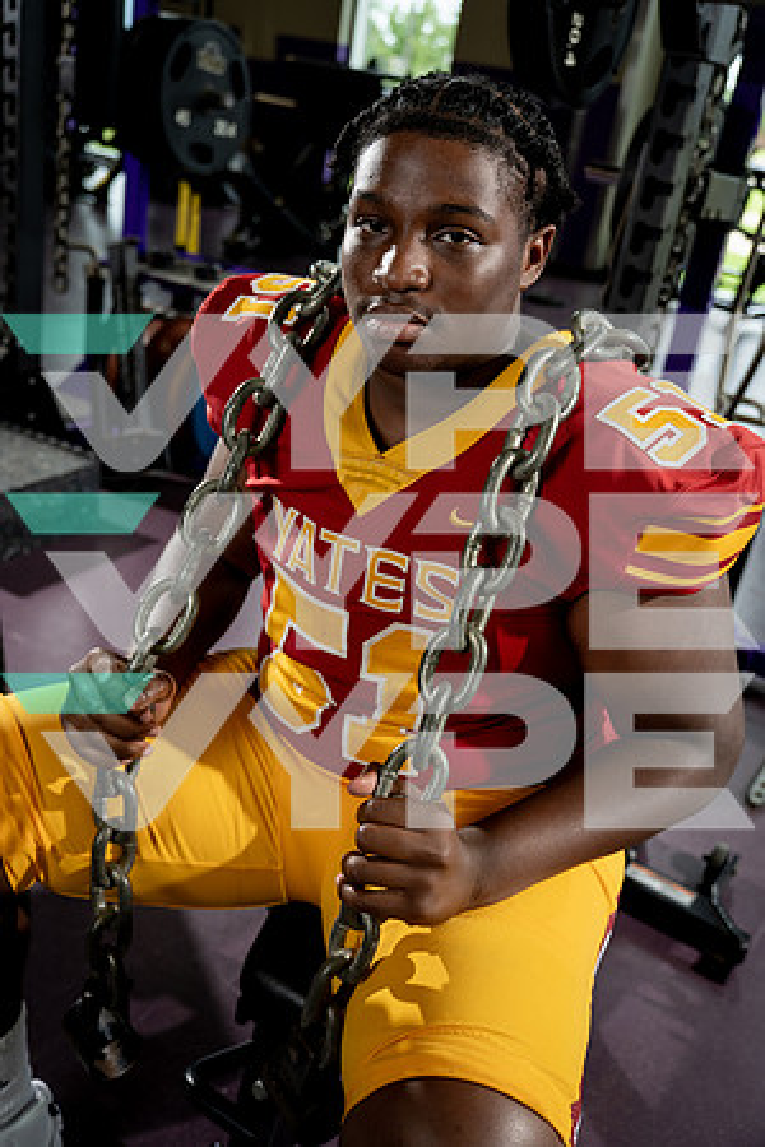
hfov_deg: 38.9
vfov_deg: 55.8
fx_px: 1084
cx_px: 382
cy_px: 574
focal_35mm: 34
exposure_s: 1/250
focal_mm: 34
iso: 640
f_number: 4
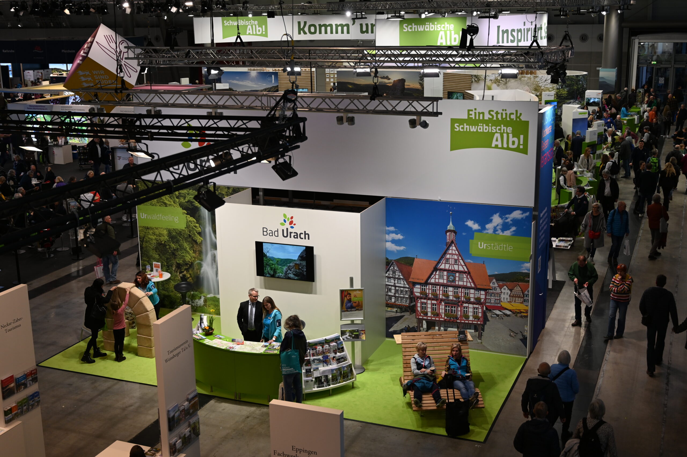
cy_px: 228
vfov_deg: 30.5
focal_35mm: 44
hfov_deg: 44.5
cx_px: 344
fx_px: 839
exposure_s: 1/160
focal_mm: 44
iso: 400
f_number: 4
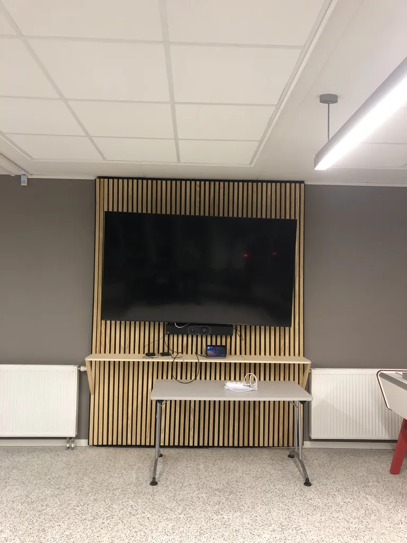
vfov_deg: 63.4
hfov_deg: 49.7
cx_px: 204
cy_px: 272
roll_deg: -0.6
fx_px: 439
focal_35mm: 28
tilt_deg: +1.4
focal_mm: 3.99
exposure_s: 1/17
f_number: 1.8
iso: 40
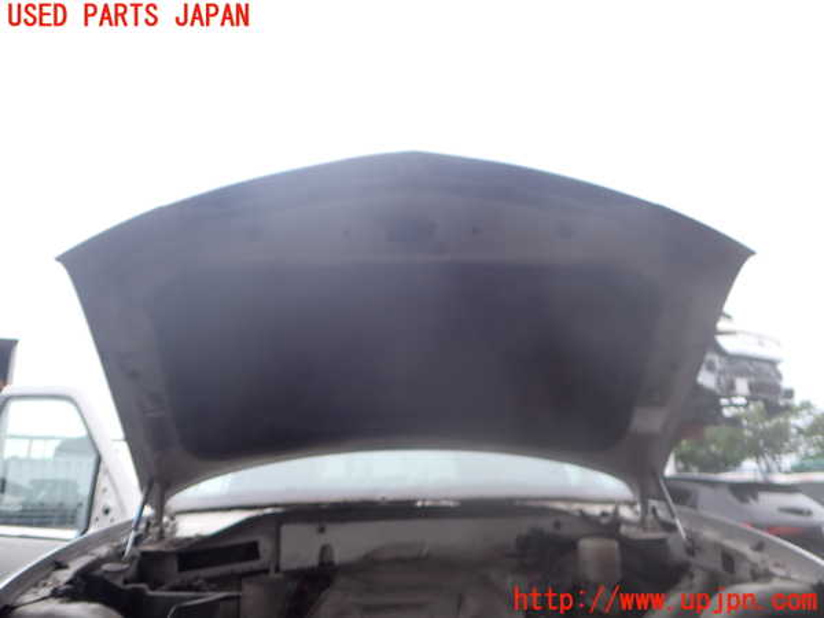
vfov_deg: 46.8
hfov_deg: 60.0
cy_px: 309
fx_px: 714
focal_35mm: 30
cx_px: 412
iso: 100
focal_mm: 5.4
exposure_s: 1/30
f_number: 6.3
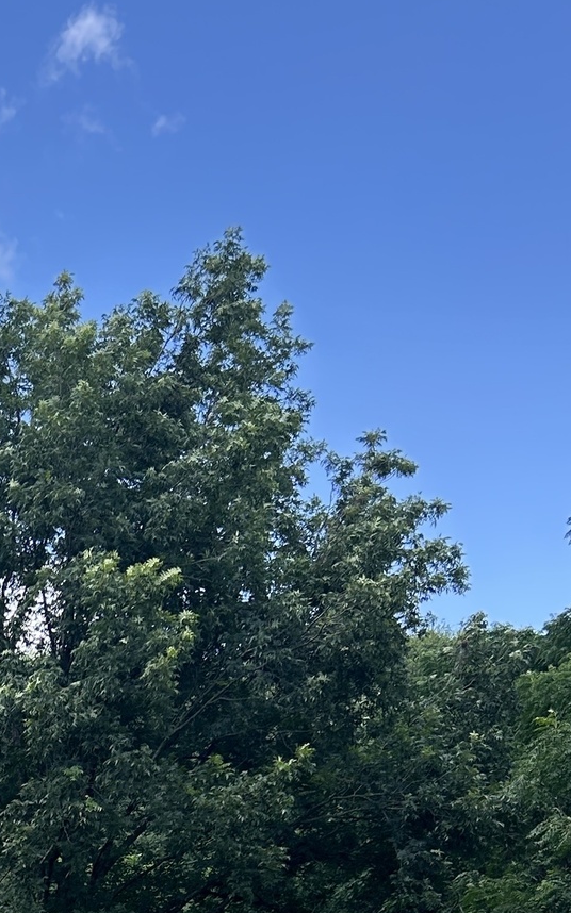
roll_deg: +0.9
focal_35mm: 74
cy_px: 1146
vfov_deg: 24.7
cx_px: -231
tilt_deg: -3.1
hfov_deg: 16.4
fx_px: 1843
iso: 50
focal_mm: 5.7
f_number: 1.5
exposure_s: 1/957
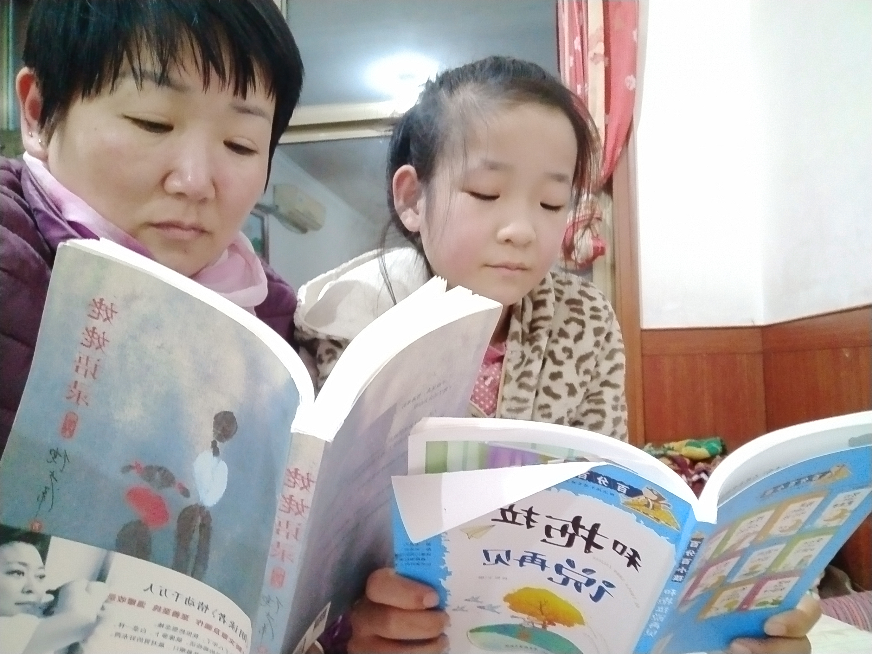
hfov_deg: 61.7
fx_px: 731
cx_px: 436
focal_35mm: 29
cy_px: 327
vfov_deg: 48.2
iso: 861
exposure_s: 1/16.7
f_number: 2
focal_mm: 3.87
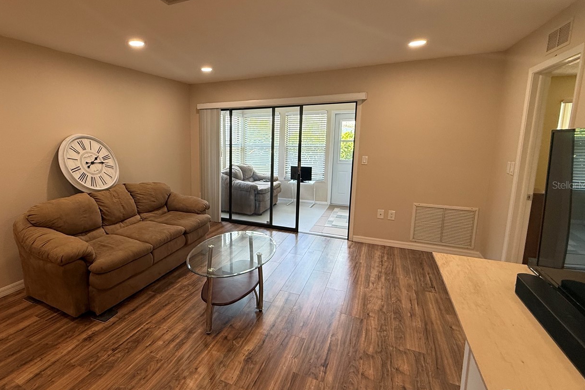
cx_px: 216
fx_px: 309
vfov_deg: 64.5
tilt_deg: -8.9
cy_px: 185
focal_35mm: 19
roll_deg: +0.3
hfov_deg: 85.1
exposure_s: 1/120
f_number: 2.2
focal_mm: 2.22
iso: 125
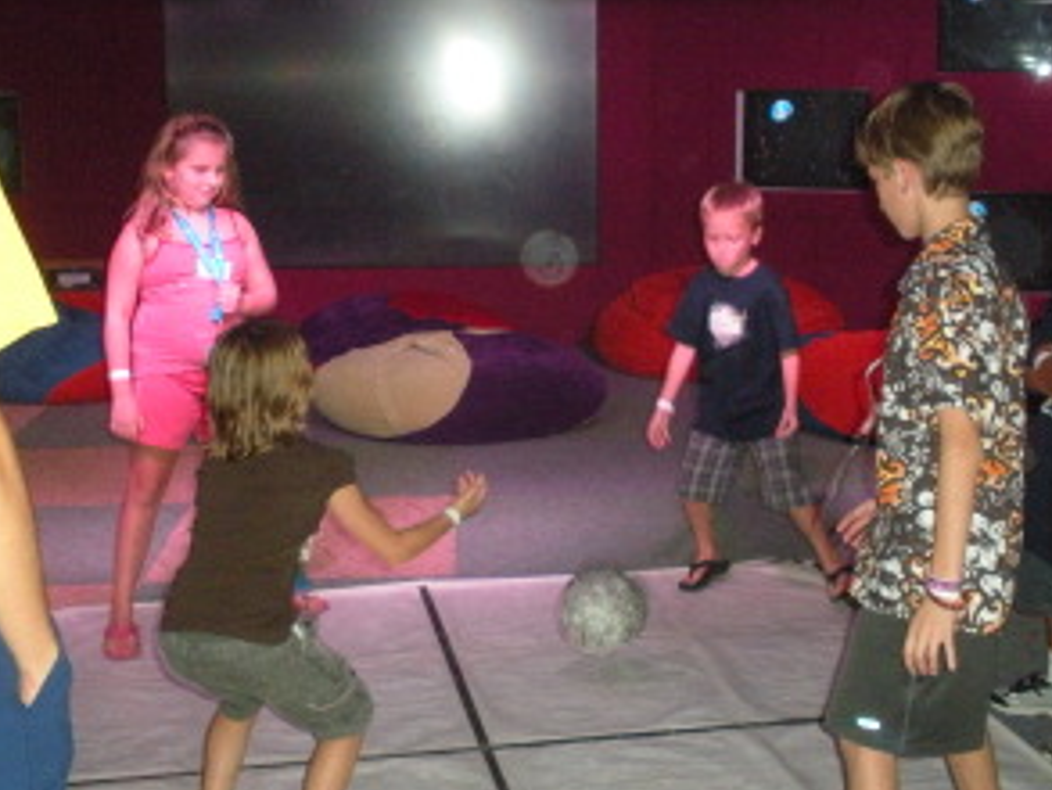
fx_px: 1703
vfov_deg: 26.1
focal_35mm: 56
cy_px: 370
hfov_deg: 34.3
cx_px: 574
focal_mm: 6.3
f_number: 3.5
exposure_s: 1/60
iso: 634
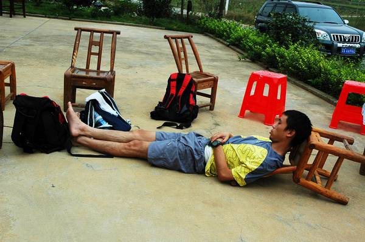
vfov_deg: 30.7
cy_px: 121
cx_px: 182
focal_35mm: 44
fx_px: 440
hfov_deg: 45.0
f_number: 9
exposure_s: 1/250
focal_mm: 29
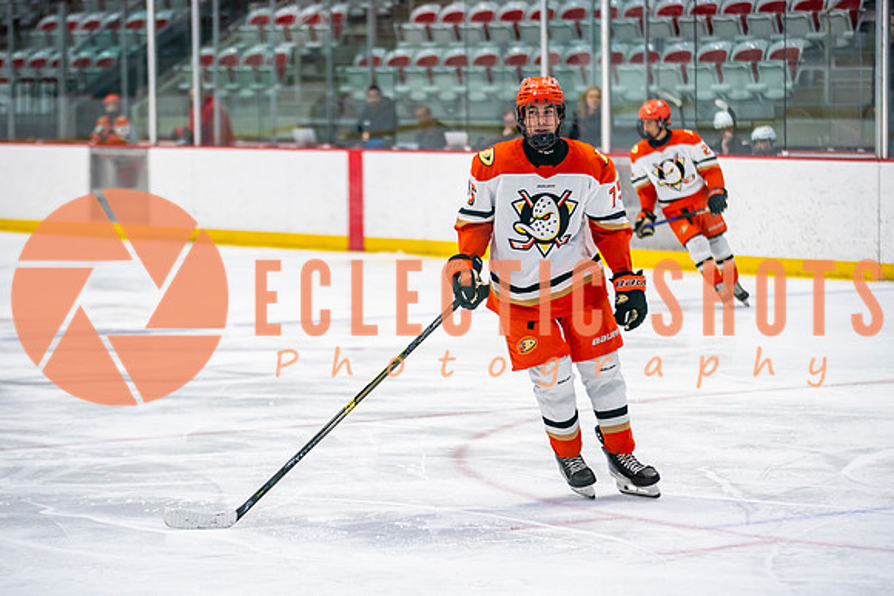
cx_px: 447
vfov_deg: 9.7
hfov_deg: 14.5
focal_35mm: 142
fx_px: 3525
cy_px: 344
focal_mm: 120
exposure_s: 1/640
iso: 640
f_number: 2.8
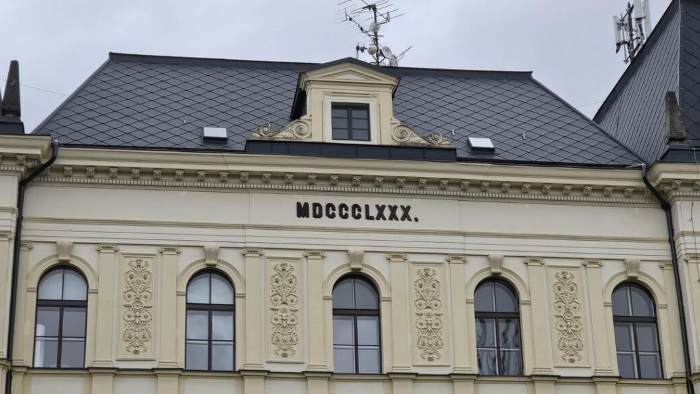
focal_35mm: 83
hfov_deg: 25.6
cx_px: 319
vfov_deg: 14.6
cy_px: 236
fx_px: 1541
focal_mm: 7
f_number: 2.4
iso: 25
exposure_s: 1/556
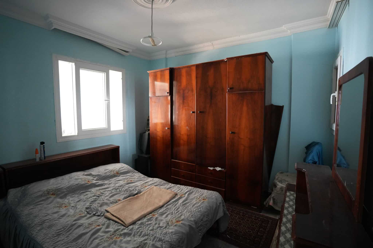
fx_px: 176
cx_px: 186
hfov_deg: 93.3
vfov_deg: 70.4
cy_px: 124
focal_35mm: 17
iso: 2000
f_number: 2.8
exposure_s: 1/160
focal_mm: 17
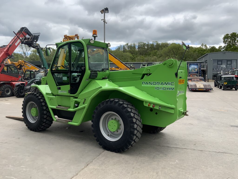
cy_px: 90
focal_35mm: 29
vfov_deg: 48.2
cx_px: 119
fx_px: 199
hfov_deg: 61.7
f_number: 1.8
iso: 16
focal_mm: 3
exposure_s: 1/1342
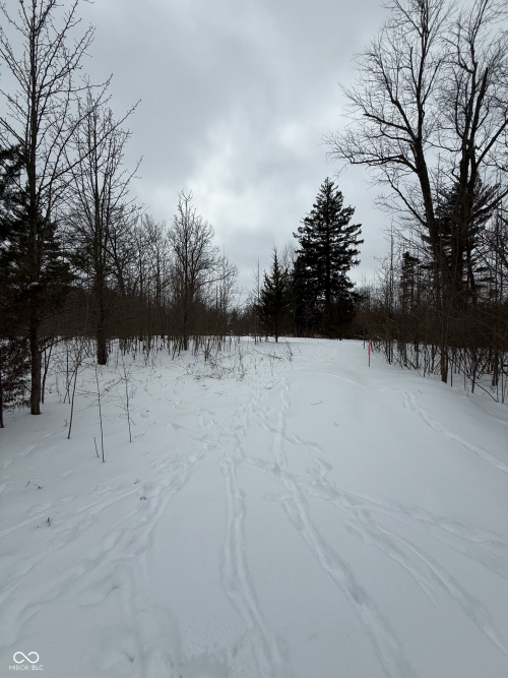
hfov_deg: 85.7
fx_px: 274
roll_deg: -0.1
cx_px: 254
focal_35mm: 14
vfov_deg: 102.1
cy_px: 339
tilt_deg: +1.4
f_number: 2.2
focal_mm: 2.22
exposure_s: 1/2024
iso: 50
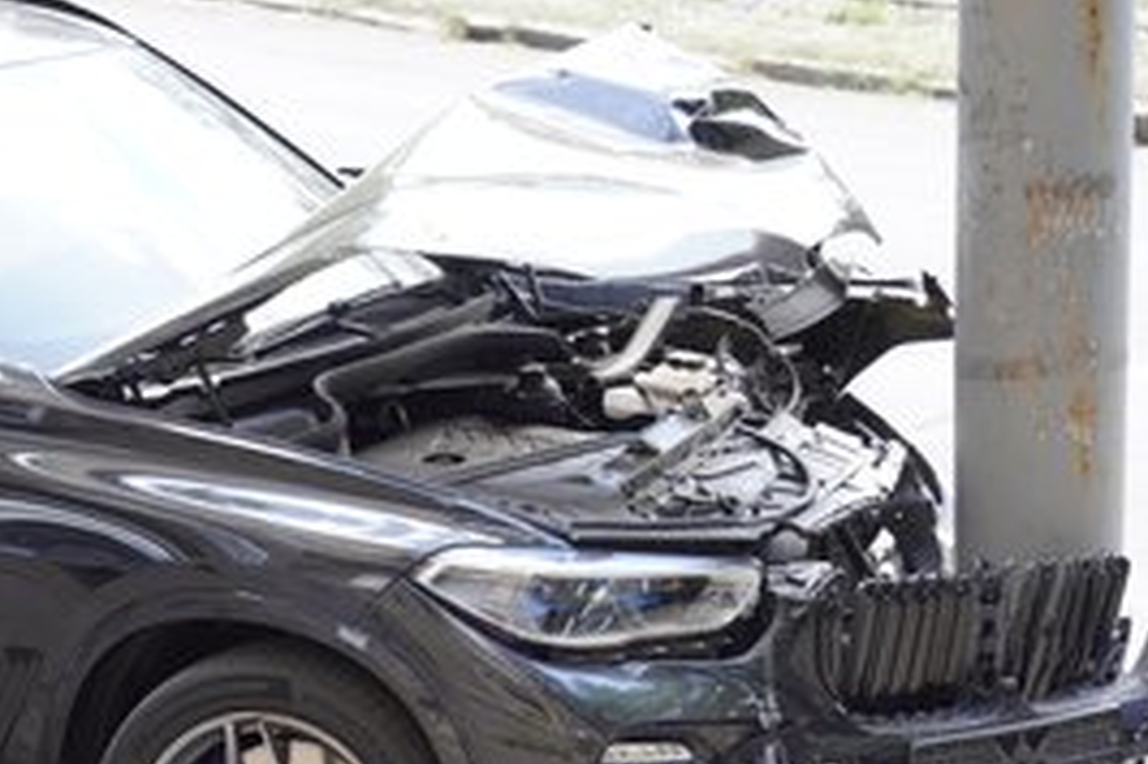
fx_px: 5035
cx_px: 509
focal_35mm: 158
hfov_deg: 13.0
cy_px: 568
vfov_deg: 8.7
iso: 320
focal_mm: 70
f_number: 4
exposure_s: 1/125
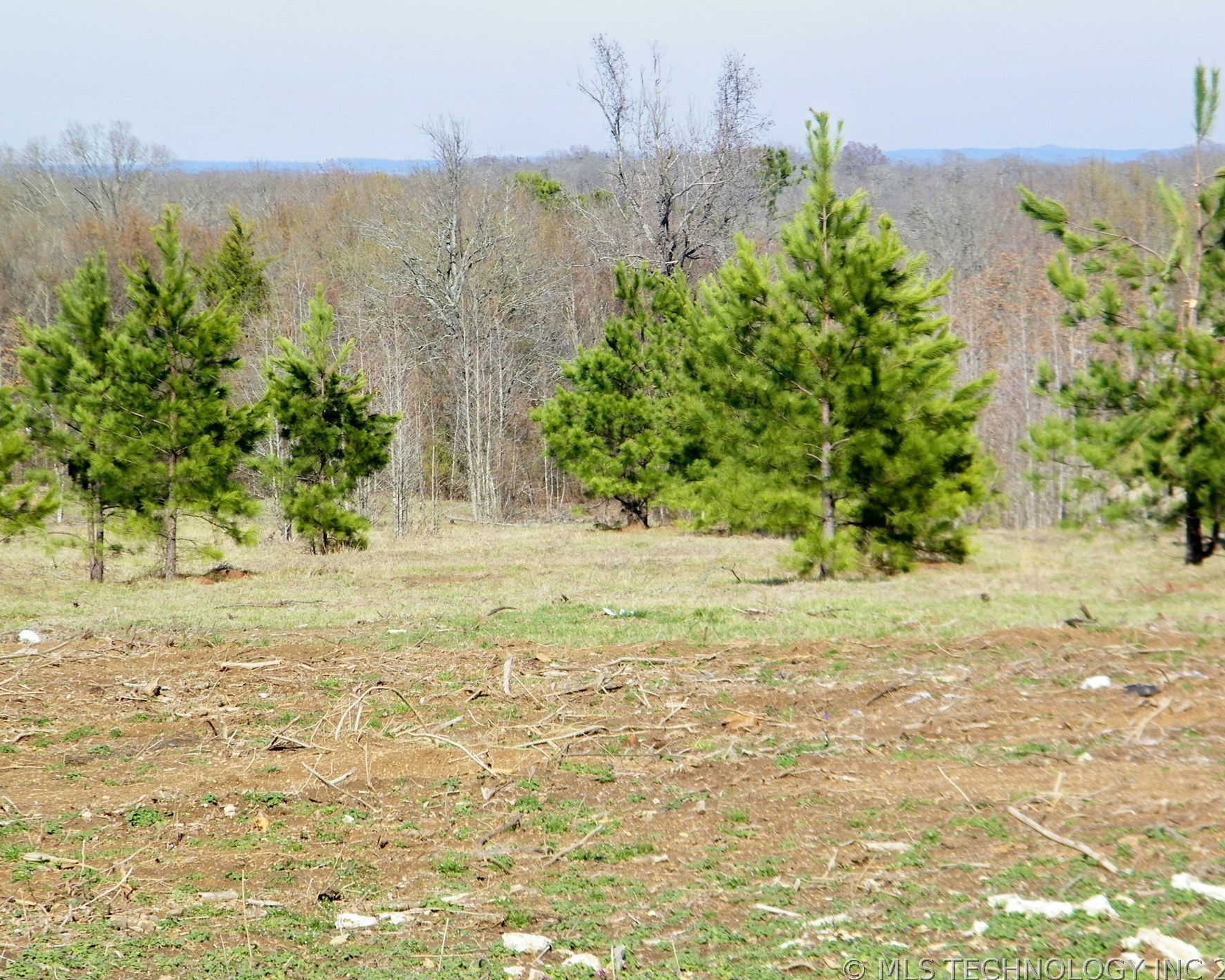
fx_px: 5801
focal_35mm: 160
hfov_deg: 12.1
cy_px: 491
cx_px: 622
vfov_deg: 9.7
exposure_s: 1/400
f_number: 5
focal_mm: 26.8
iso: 80
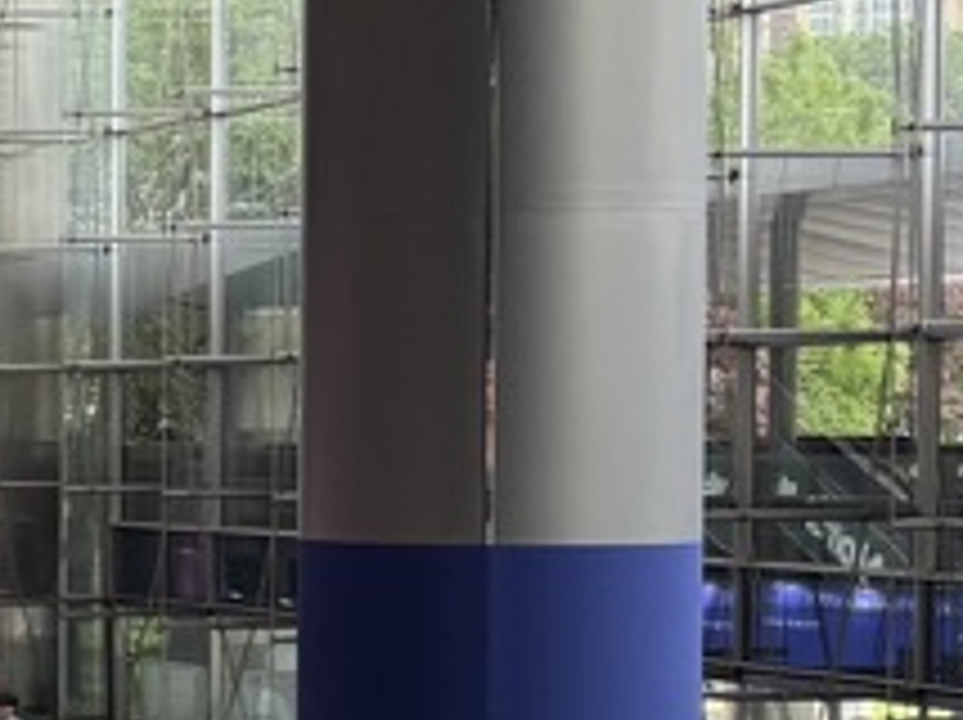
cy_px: 522
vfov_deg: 12.8
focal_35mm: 115
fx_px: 3196
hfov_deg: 13.5
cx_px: -1206
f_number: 1.78
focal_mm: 6.76
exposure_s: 1/120
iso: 100
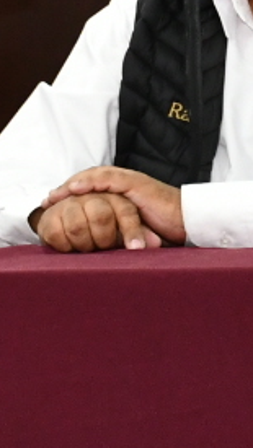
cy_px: 62
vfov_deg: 5.2
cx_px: 442
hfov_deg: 2.9
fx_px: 4918
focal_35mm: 413
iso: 1600
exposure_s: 1/60
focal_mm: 45
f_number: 4.5
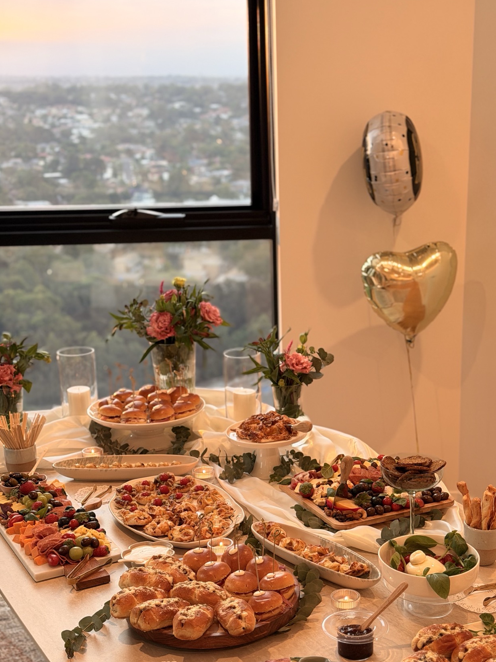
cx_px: 288
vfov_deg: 34.3
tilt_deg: -14.7
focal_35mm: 56
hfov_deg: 26.1
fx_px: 1070
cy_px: 374
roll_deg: +1.2
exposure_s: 1/86
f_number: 1.78
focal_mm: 6.76
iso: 100
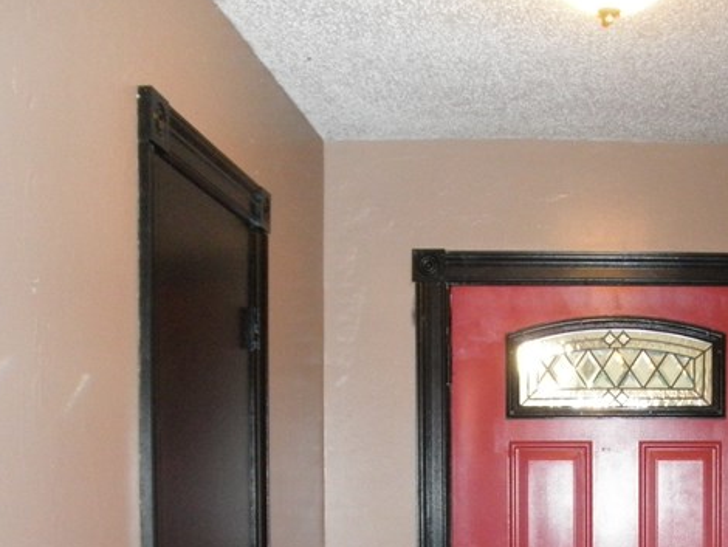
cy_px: 555
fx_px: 1284
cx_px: 620
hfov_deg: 30.6
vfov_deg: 23.0
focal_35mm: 61
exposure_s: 1/30
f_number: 3
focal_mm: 5
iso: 320
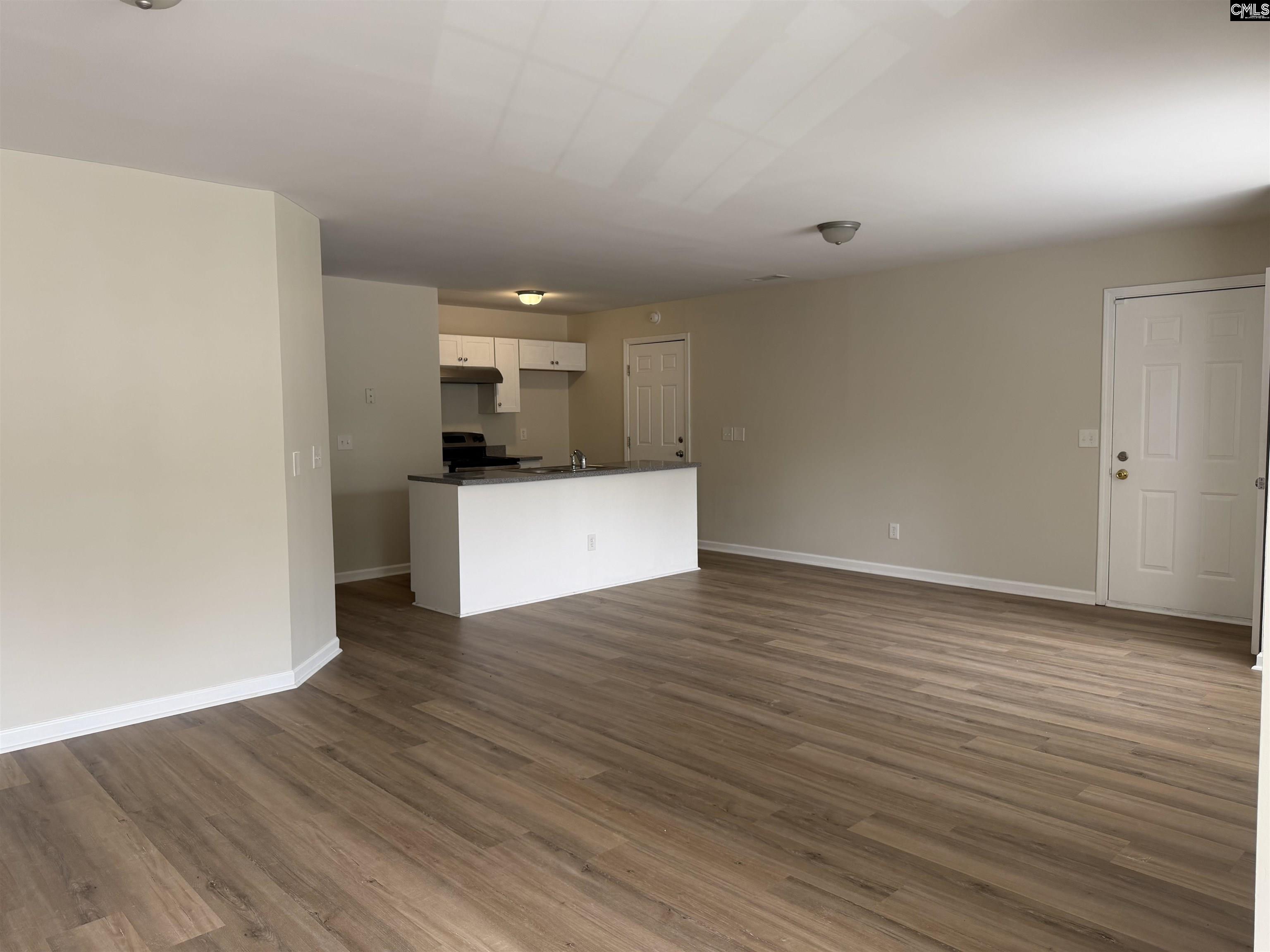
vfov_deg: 56.8
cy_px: 476
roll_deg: -0.1
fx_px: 881
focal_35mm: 24
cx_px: 635
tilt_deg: -4.1
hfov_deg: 71.6
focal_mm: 6.76
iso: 100
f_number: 1.78
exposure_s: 1/121
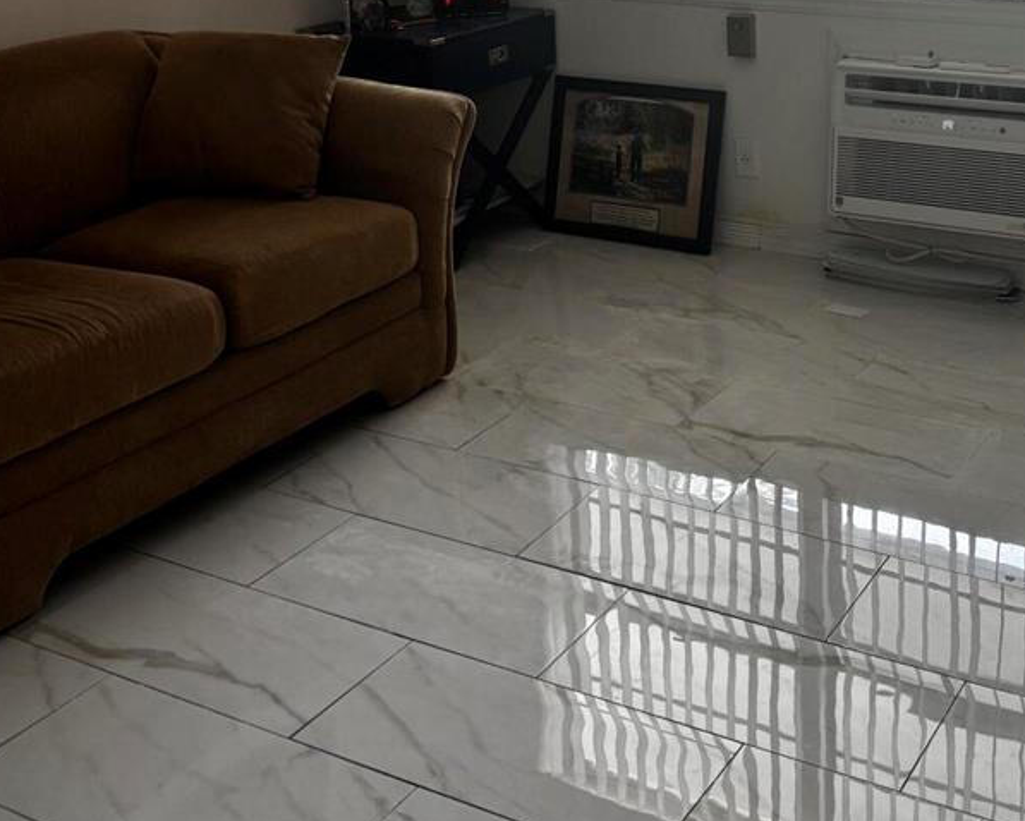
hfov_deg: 36.3
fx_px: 1548
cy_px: 141
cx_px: 670
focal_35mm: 51
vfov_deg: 28.9
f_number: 1.6
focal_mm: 5.96
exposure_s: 1/120
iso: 80
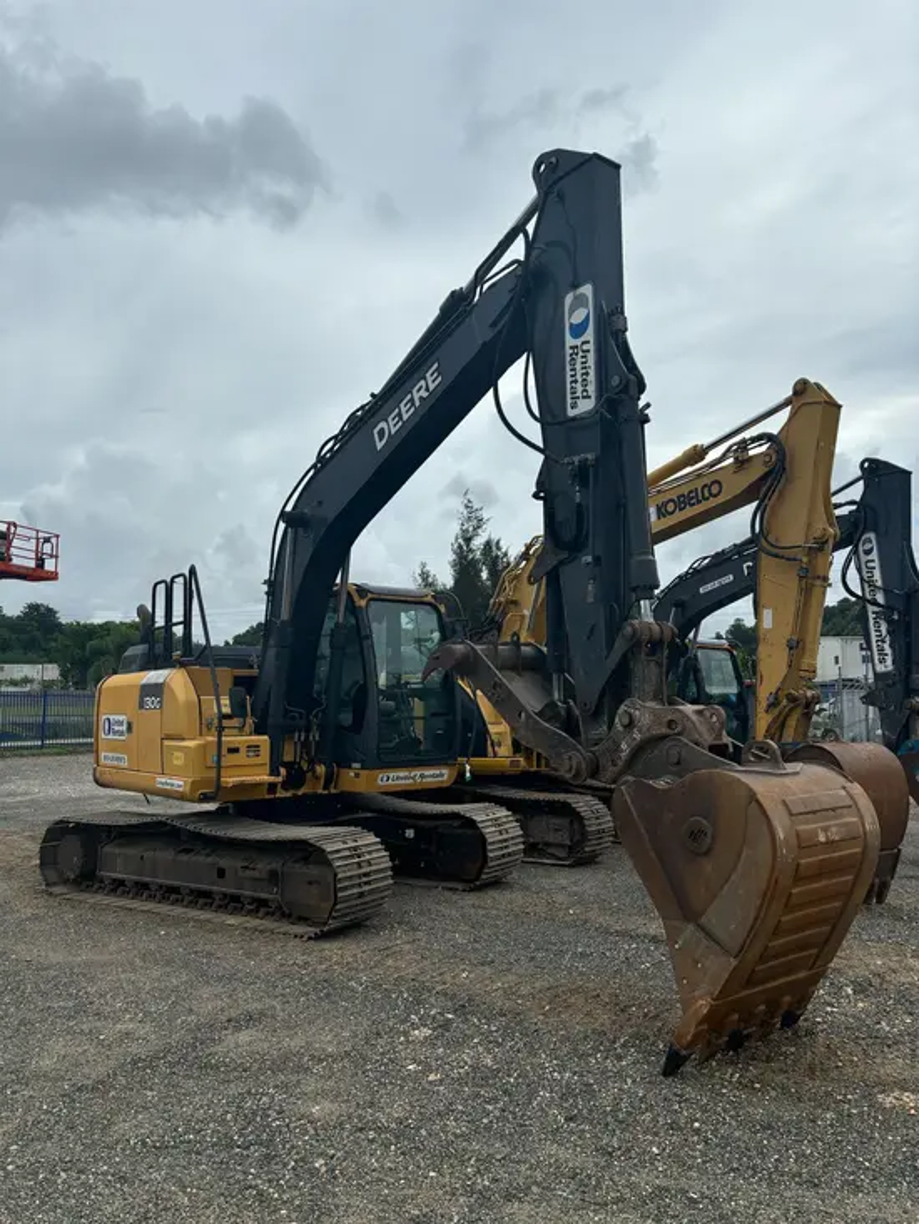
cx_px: 460
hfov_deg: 53.1
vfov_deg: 67.3
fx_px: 920
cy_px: 612
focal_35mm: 26
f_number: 1.6
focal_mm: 5.96
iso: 50
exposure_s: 1/1912
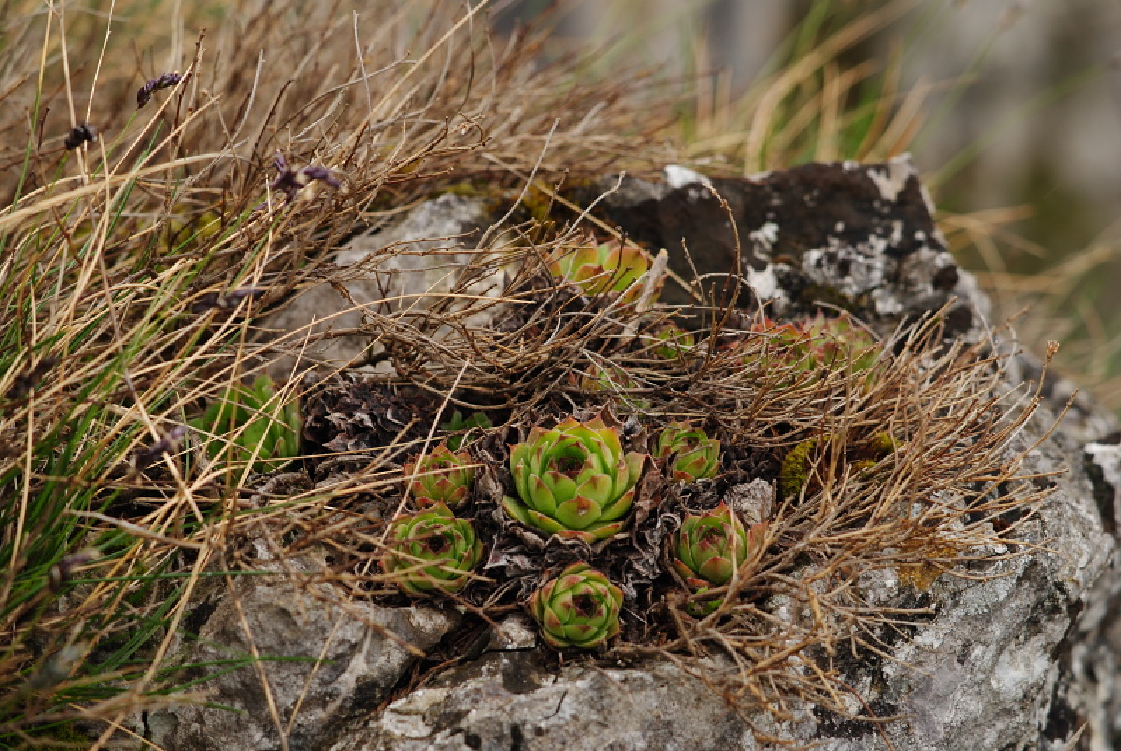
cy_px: 376
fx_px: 3976
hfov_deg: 16.0
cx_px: 560
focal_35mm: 128
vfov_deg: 10.8
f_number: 5.6
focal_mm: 85
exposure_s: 1/160
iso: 100
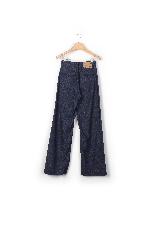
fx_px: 250
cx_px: 79
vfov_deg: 50.7
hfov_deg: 35.0
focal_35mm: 38
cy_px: 118
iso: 100
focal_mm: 38
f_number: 11
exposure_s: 1/200
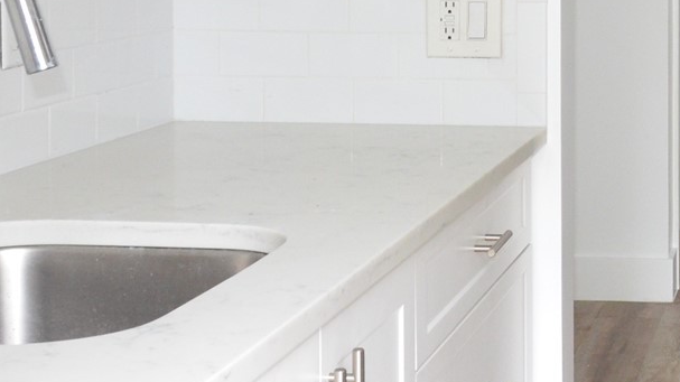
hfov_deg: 22.4
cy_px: -45
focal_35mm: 88
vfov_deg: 13.4
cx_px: 808
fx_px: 1586
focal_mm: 20
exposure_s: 1/30
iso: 2000
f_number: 11
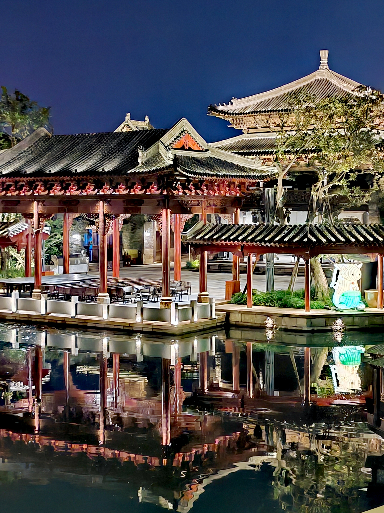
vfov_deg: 31.2
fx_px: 917
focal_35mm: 62
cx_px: 200
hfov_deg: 23.6
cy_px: 243
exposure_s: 1/33
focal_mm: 6.12
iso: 4000
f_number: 1.9
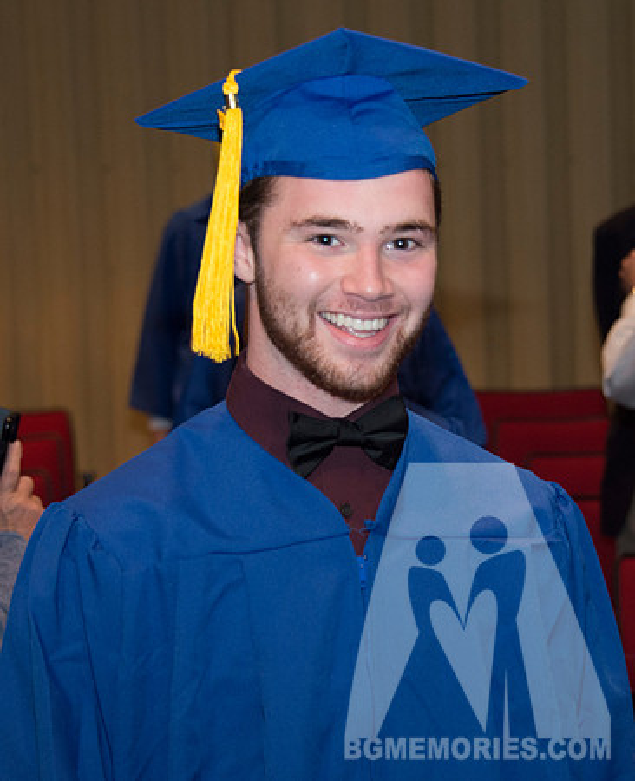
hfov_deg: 12.3
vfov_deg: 15.1
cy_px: 399
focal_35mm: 127
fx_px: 2946
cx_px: 445
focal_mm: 85
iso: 2000
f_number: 5
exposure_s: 1/80
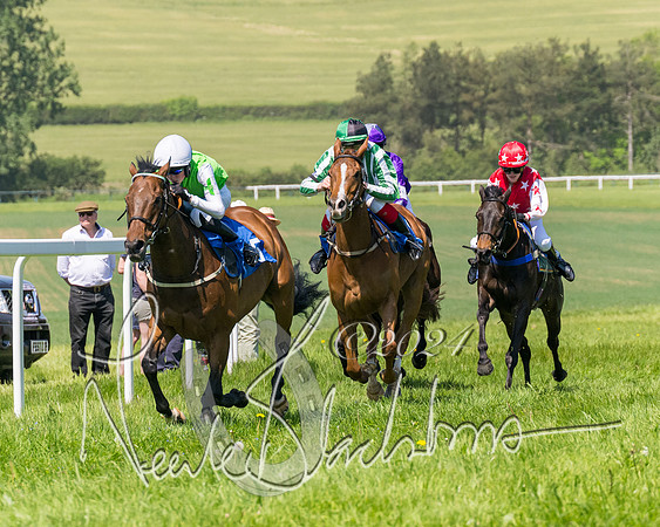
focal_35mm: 307
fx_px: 5998
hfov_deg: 6.3
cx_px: 368
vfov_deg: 5.0
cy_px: 243
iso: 400
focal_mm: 140
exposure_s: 1/3200
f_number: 5
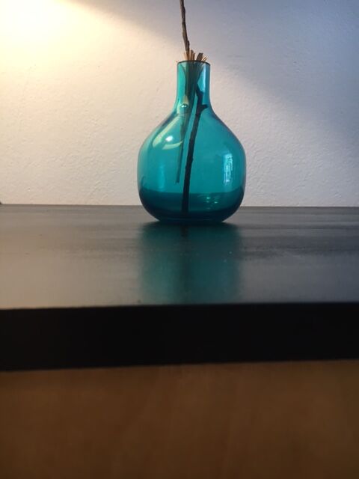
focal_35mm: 29
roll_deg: +0.6
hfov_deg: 48.2
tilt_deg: -9.2
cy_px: 240
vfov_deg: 61.7
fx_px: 401
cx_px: 180
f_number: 2.2
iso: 80
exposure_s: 1/33
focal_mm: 4.15
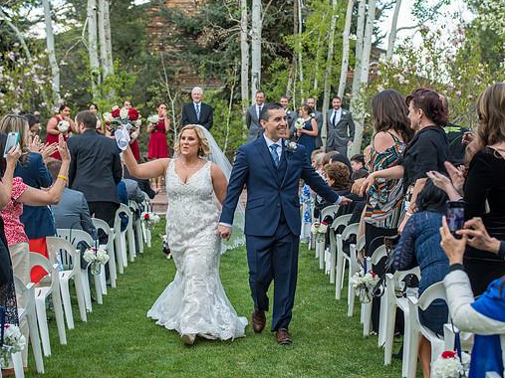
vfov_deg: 19.1
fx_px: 1123
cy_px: 188
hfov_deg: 25.3
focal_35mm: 77
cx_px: 248
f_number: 5
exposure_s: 1/200
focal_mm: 70
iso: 400
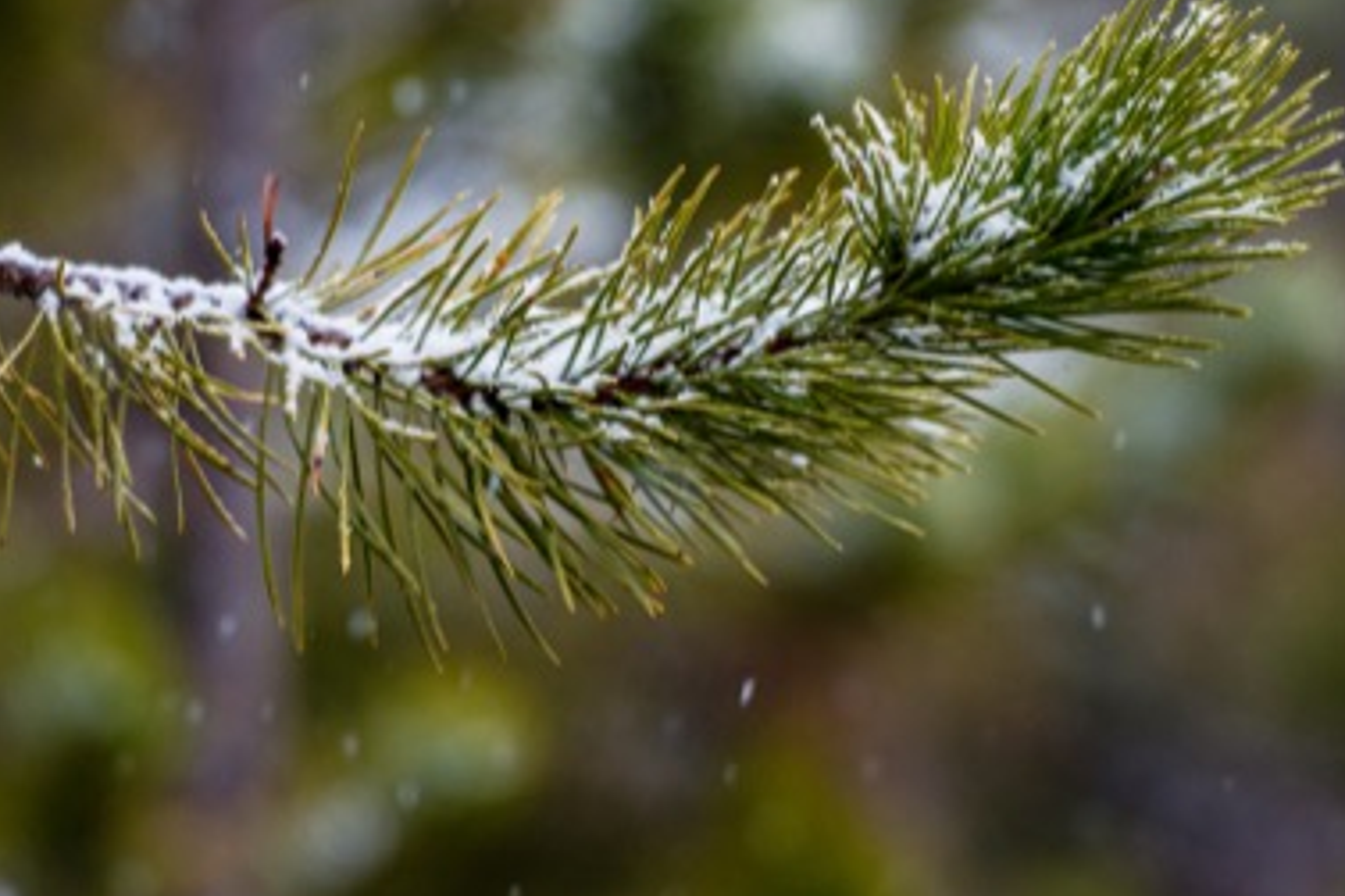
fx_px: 17850
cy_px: 464
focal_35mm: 478
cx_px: 342
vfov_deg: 2.9
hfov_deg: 4.3
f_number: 2.8
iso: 400
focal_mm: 200
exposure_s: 1/250
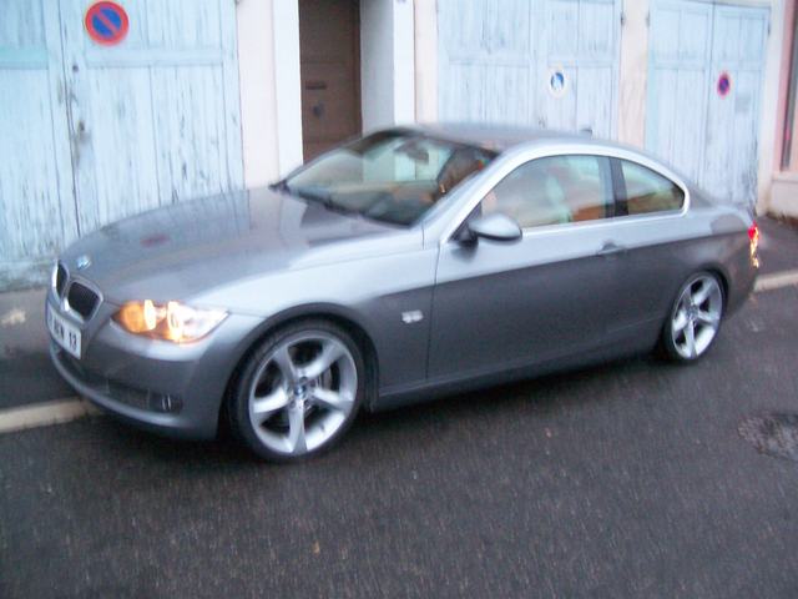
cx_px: 399
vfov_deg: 40.7
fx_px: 807
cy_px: 300
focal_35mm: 35
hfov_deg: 52.6
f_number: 2.8
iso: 400
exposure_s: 1/9.2
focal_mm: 5.8
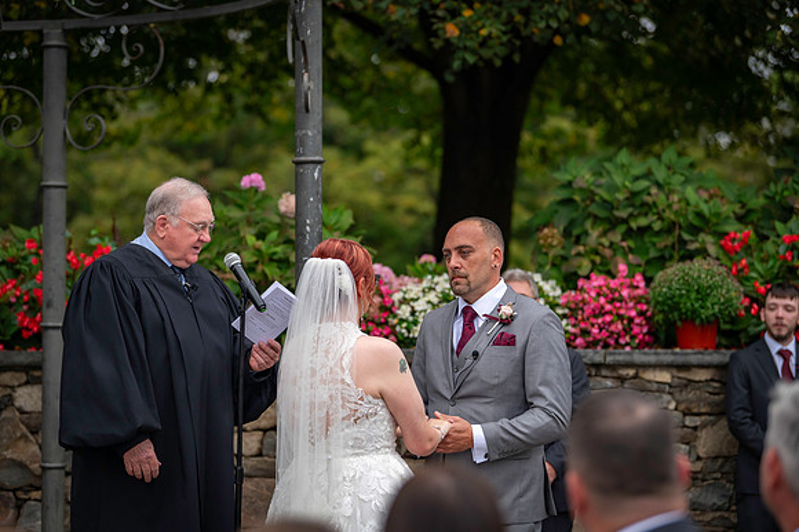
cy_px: 266
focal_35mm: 110
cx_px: 400
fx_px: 2440
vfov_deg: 12.4
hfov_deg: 18.6
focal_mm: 110
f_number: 2.8
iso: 640
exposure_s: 1/640
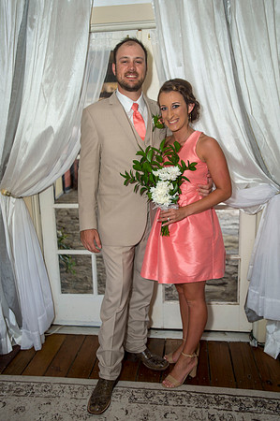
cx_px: 140
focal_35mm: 30
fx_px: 351
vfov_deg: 62.0
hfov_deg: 43.5
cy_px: 210
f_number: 3.2
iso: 200
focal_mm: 30
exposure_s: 1/100
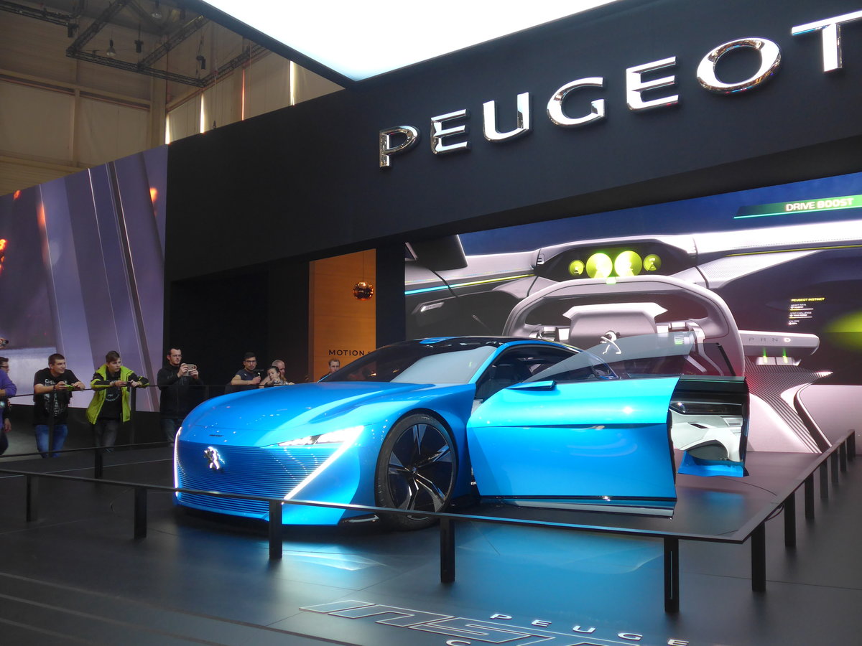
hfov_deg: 54.0
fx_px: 847
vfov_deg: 41.8
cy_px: 323
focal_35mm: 34
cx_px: 431
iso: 200
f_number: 2.3
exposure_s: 1/60
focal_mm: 7
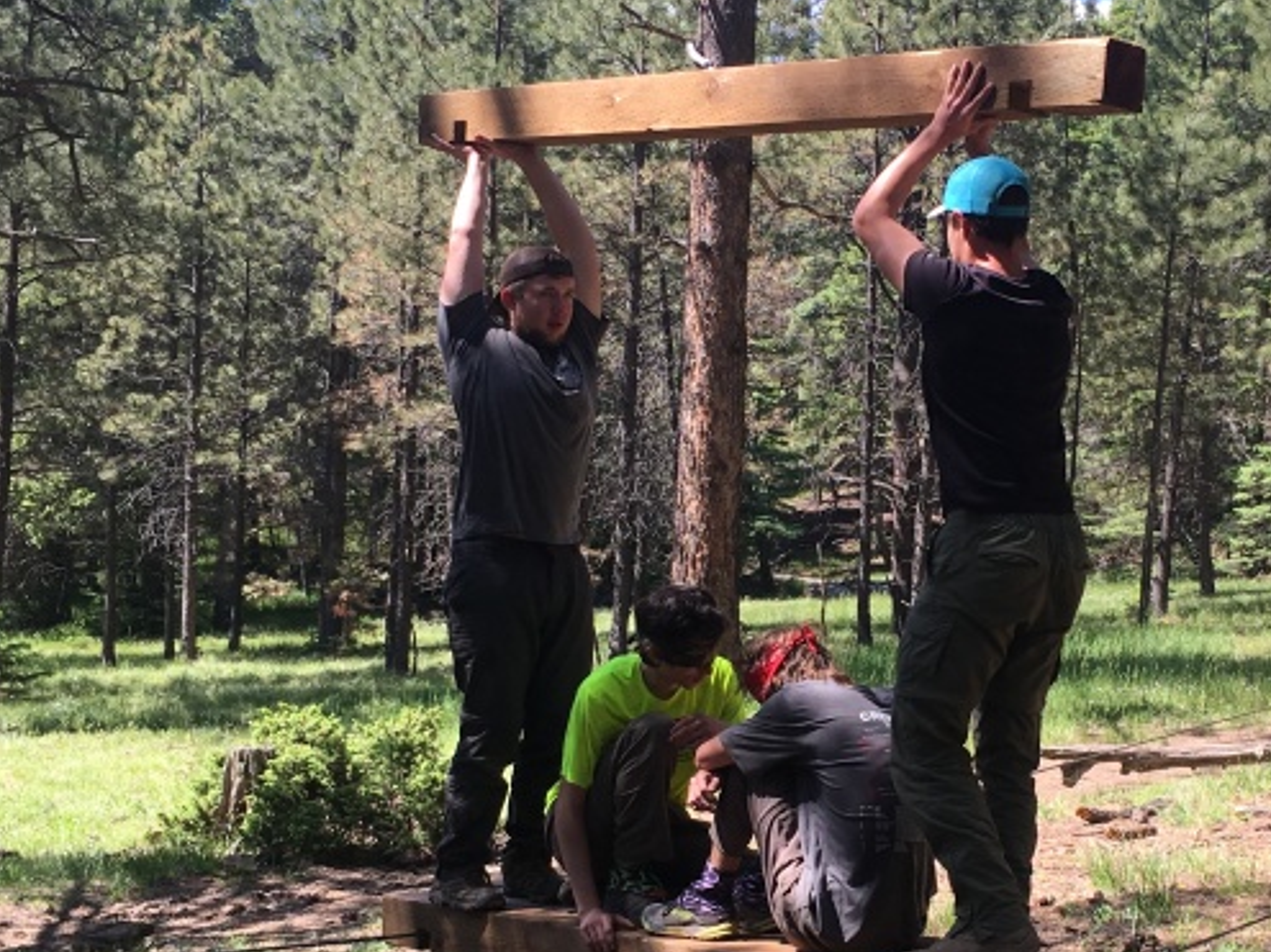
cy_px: 636
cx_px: 876
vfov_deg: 24.3
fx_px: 2202
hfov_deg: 31.9
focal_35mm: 60
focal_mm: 4.15
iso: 25
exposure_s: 1/409
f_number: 2.2
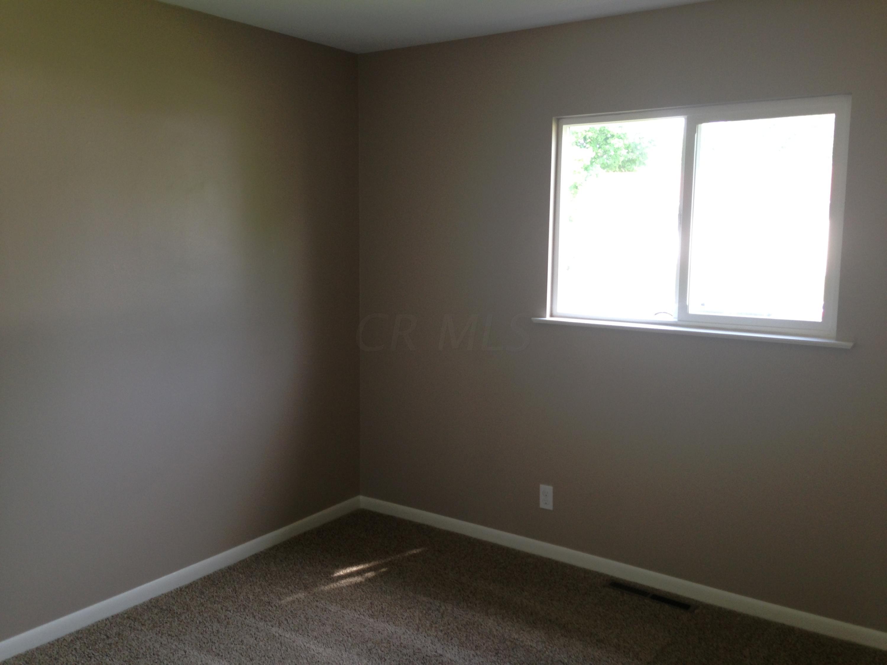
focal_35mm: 33
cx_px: 444
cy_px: 332
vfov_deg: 42.9
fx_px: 846
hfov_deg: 55.4
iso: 64
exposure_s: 1/40
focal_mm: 4.13
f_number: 2.4
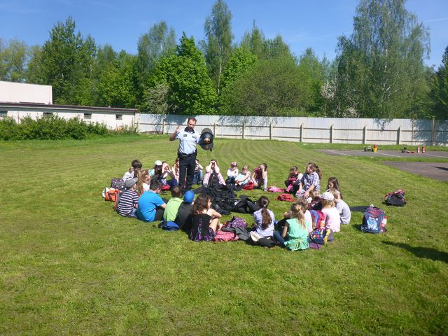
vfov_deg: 49.7
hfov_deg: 63.4
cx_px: 224
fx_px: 362
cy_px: 168
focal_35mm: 28
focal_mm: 4.9
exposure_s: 1/1000
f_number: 3.3
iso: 100
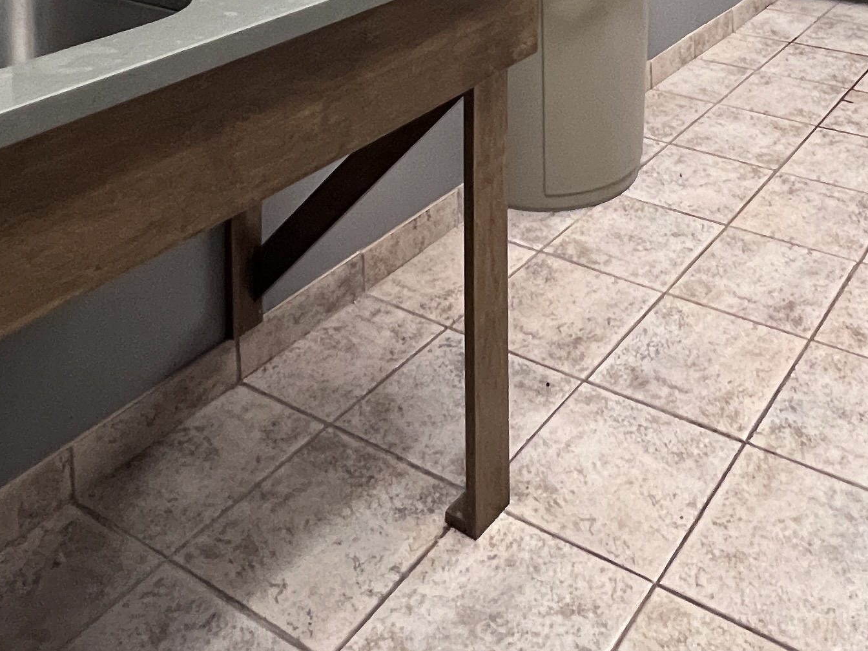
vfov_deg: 28.2
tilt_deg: -2.9
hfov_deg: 46.4
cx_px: 636
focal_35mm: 39
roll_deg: -0.6
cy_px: -254
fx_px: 978
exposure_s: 1/60
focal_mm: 1.57
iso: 320
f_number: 1.8
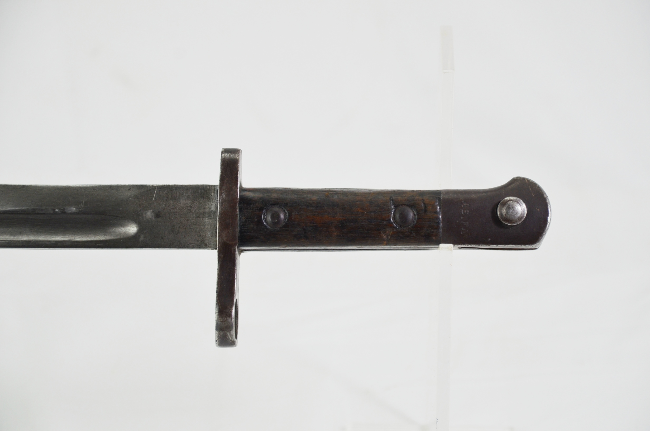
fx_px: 2297
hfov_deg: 16.1
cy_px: 216
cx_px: 325
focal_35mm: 128
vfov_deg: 10.7
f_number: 5.6
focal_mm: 85
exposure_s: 1/250
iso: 400
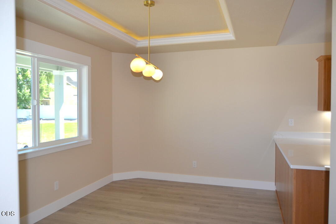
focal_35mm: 27
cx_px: 168
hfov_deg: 67.4
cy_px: 112
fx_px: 252
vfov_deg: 47.9
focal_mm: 18
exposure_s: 1/125
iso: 280
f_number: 4
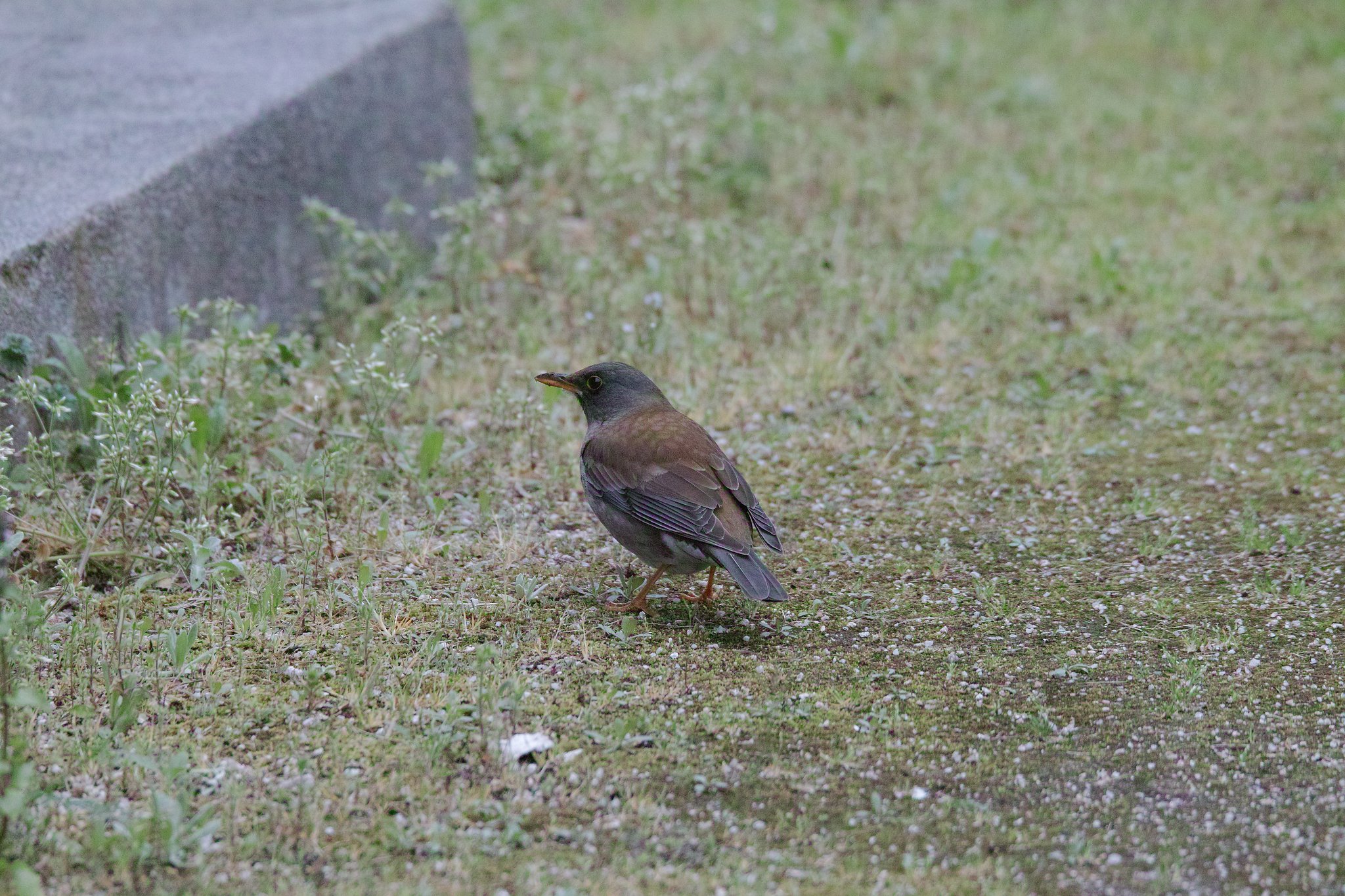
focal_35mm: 630
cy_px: 448
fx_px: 23534
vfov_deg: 2.2
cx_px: 672
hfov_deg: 3.3
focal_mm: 420
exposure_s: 1/400
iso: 400
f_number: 7.1
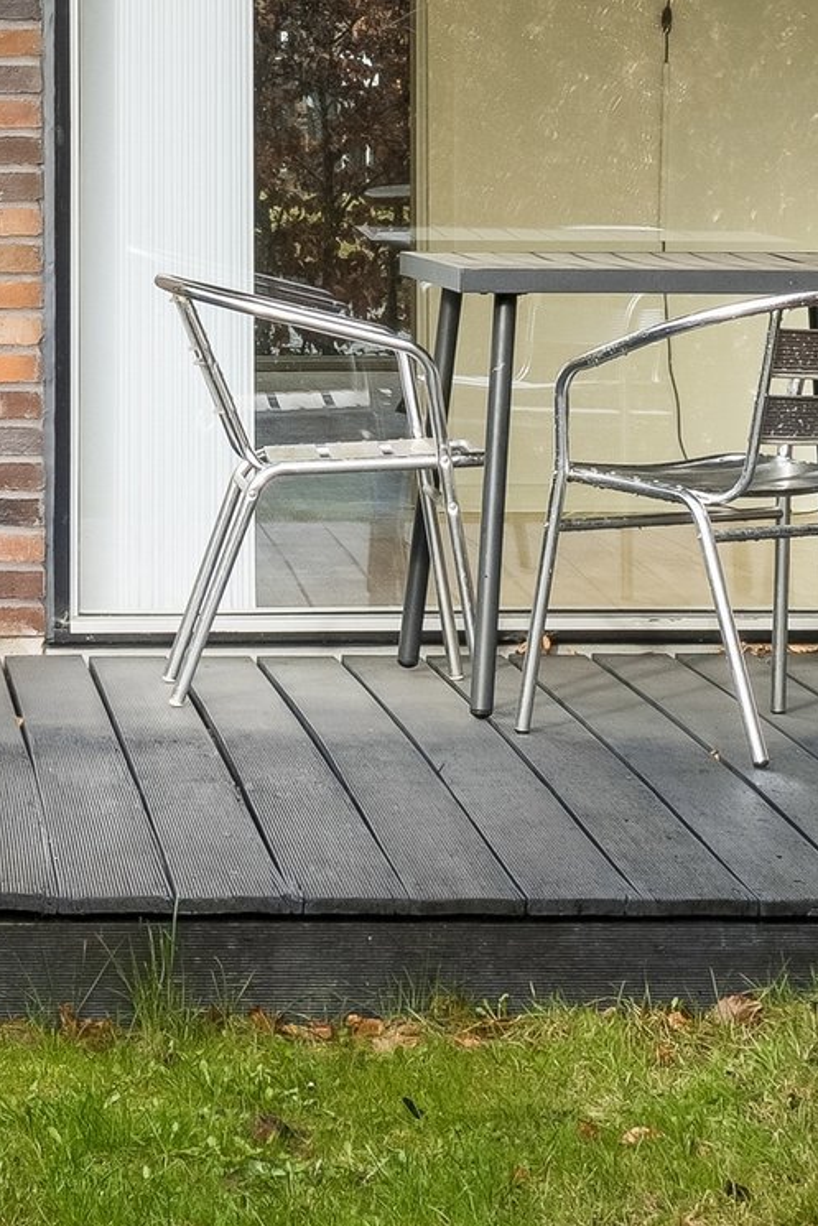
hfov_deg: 8.4
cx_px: -59
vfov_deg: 12.4
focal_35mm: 163
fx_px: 5553
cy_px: -61
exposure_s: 1/100
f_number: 8
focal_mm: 27
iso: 200
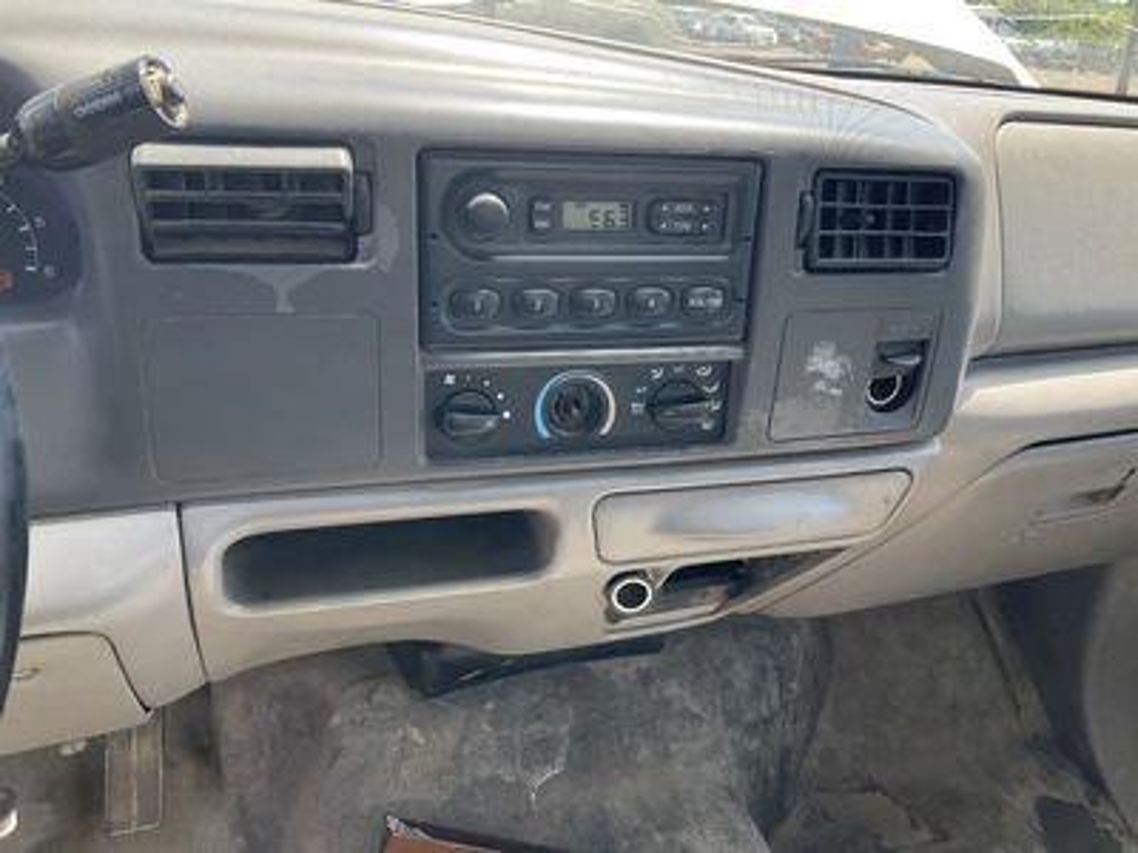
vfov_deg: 48.2
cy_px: 426
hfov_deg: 61.7
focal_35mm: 29
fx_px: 953
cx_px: 569
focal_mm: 3
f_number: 1.8
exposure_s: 1/172
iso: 25
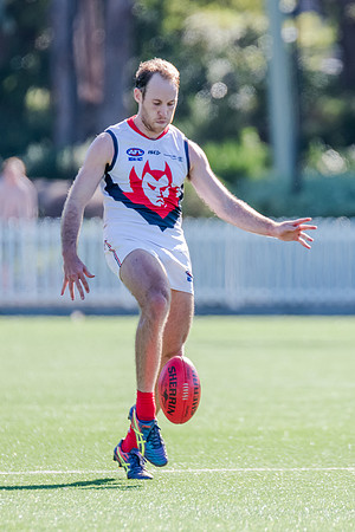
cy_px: 261
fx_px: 10432
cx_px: 204
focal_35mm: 705
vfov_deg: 2.9
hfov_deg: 1.9
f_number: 5
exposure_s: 1/1600
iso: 800
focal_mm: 420
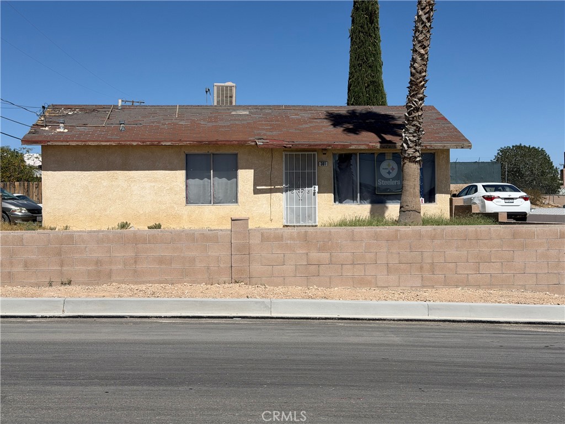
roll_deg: +1.0
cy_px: 212
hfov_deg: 39.7
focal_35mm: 48
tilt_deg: -0.4
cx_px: 282
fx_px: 783
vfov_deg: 30.3
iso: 64
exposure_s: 1/9901
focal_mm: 6.76
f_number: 1.78
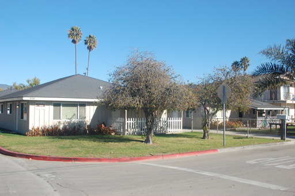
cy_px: 98
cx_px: 148
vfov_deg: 35.4
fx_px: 307
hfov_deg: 51.3
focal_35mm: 38
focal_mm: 25
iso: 200
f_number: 9
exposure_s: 1/320
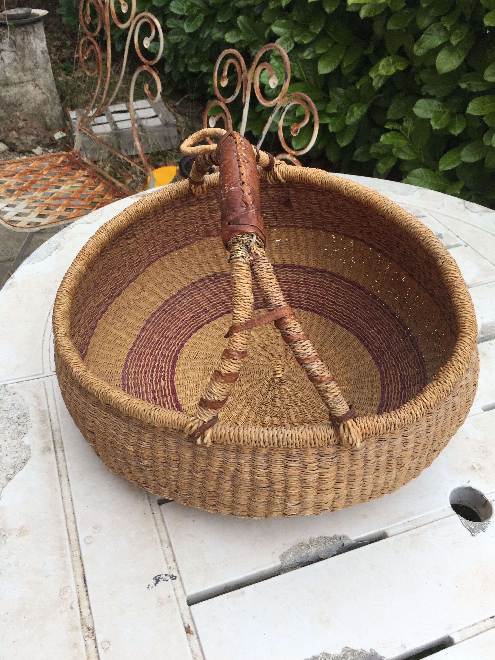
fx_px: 553
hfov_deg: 48.2
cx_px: 248
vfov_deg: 61.7
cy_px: 330
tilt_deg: -41.0
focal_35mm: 29
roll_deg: +0.8
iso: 32
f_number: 2.2
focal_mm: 4.15
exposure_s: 1/173
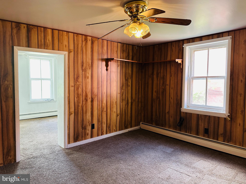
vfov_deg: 56.8
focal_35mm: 24
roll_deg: -0.4
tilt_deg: -3.2
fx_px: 171
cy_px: 92
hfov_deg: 71.6
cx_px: 123
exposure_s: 1/60
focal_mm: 6.86
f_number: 1.78
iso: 250
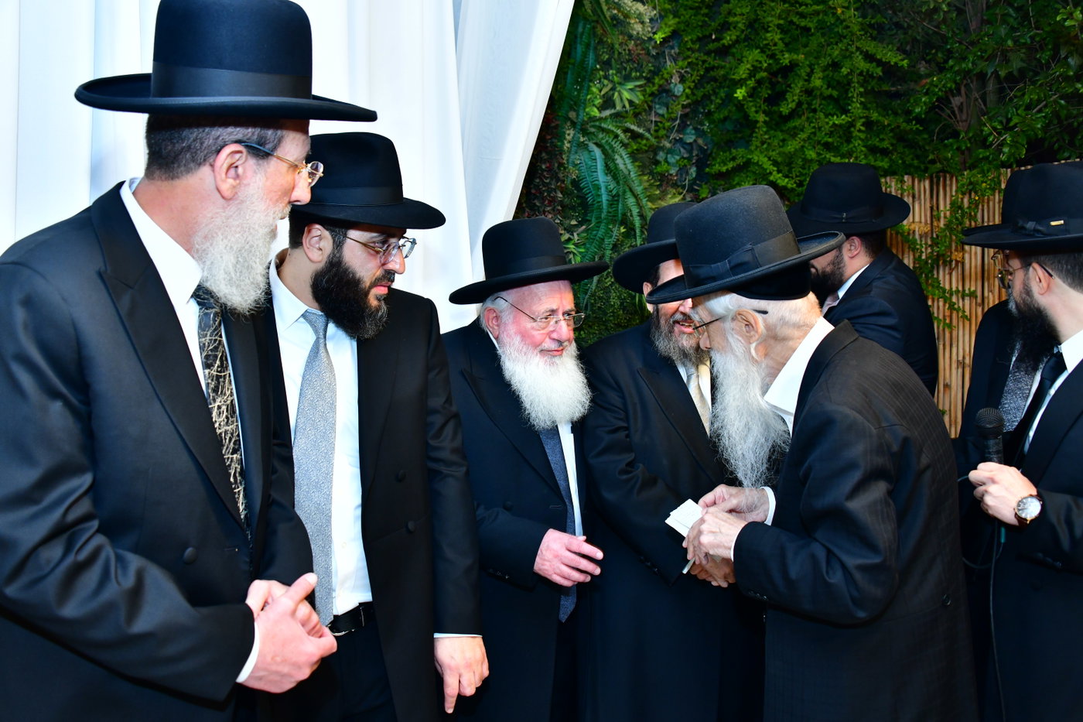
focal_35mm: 32
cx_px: 542
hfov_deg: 58.7
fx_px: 962
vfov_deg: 41.1
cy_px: 361
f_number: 5.6
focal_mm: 32
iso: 1000
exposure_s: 1/125
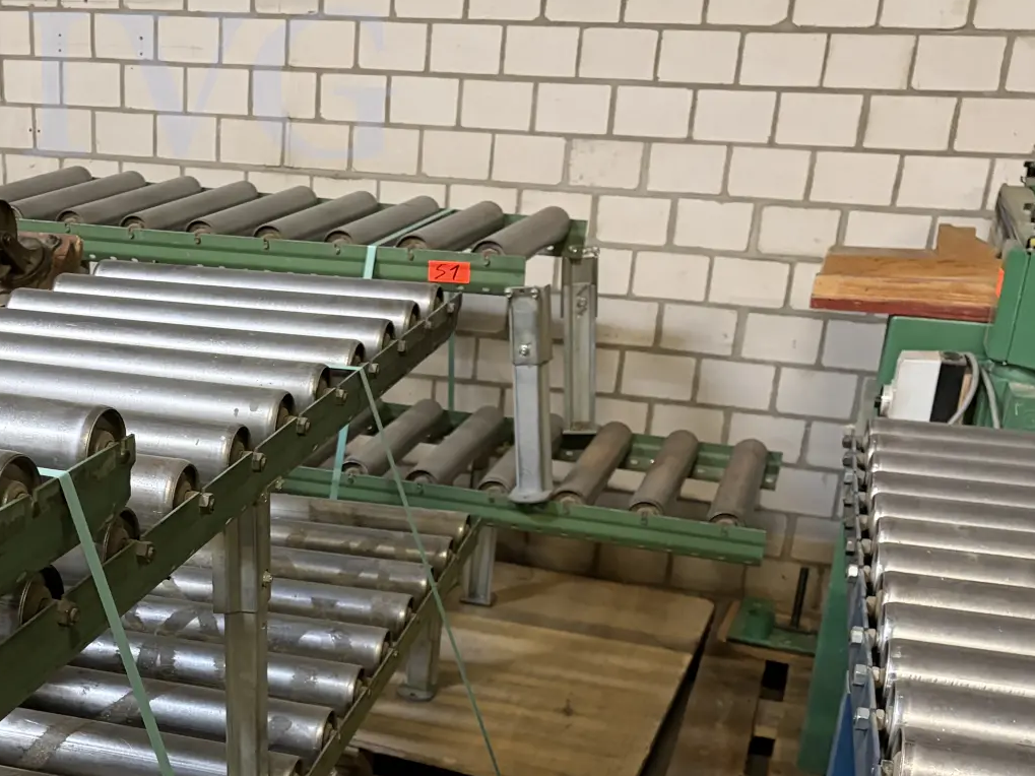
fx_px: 1465
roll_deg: -0.4
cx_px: 251
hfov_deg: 37.9
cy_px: 593
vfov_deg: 29.2
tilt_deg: -21.1
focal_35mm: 49
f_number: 1.6
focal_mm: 5.96
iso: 500
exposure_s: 1/33
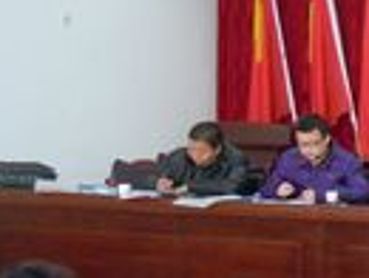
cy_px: 95
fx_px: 1228
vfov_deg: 12.9
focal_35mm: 115
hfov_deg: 15.8
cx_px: 542
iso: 400
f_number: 3.5
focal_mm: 5.4
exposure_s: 1/13
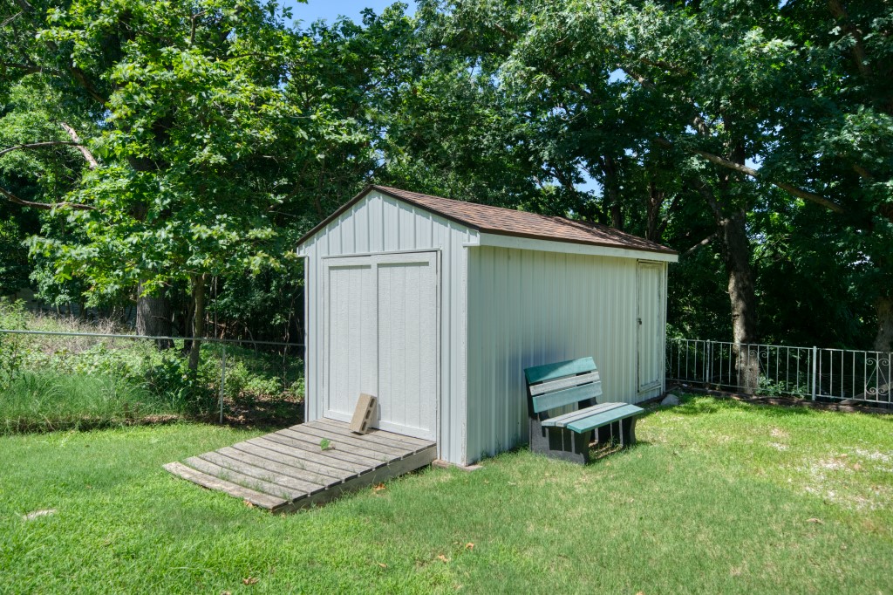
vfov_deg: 53.1
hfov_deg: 73.8
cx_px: 446
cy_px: 298
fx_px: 595
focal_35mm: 24
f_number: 5
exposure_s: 1/80
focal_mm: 24
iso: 100
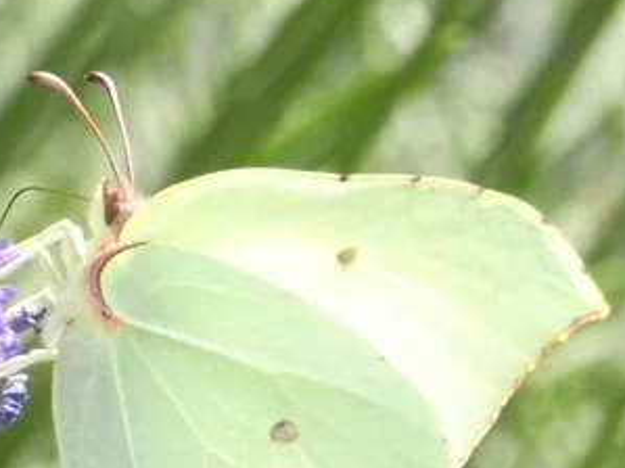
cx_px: 234
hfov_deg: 5.2
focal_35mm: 379
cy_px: 372
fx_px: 6840
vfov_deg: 3.9
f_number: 5.5
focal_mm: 31.7
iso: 100
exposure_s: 1/80
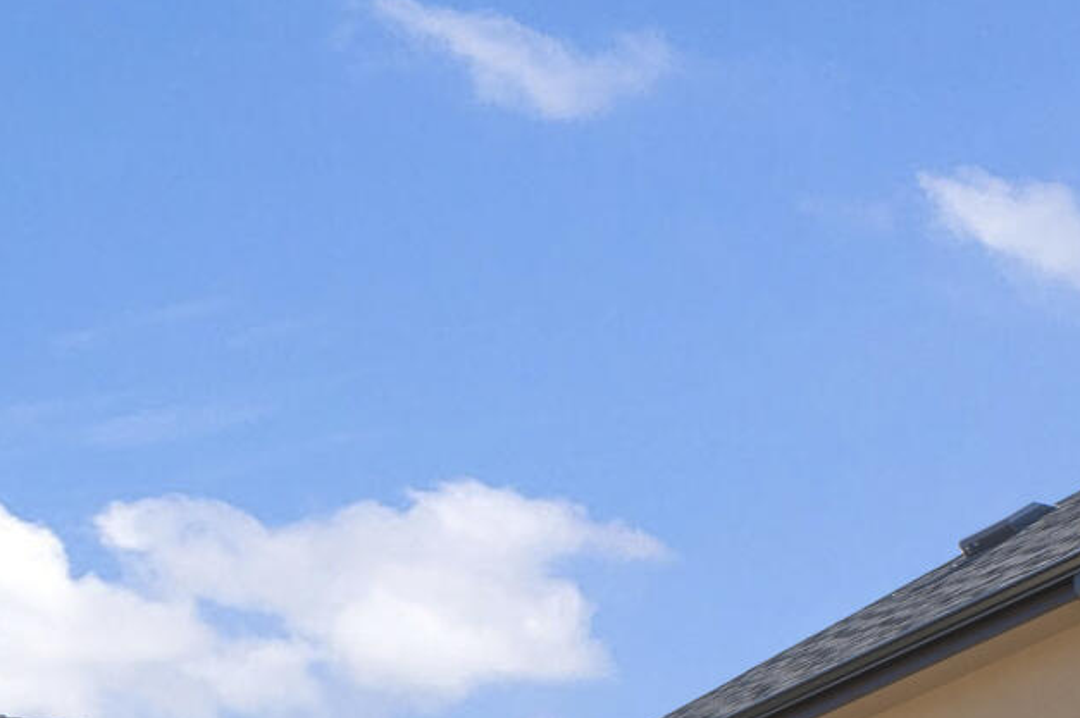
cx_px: -1319
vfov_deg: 16.7
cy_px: 1315
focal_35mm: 67
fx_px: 2008
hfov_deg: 16.8
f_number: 9
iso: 100
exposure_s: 1/80
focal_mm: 14
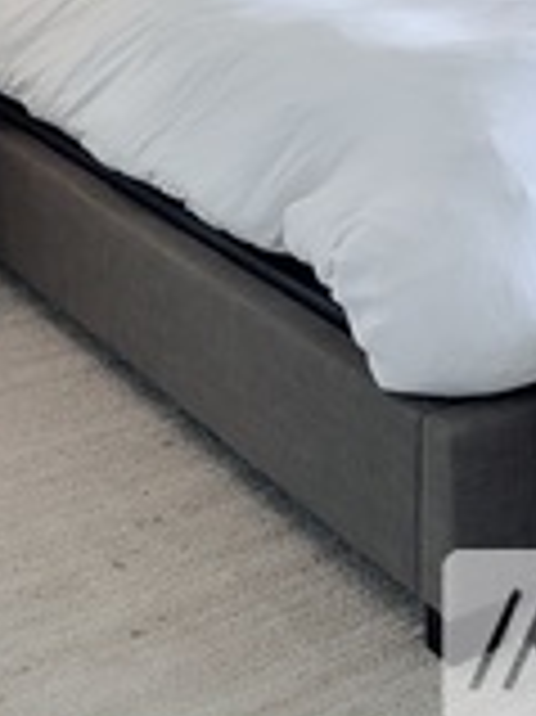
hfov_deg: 17.9
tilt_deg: -0.1
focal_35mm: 82
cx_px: 327
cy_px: -396
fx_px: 1695
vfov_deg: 20.1
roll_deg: +0.4
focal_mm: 5.96
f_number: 1.6
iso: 100
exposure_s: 1/60
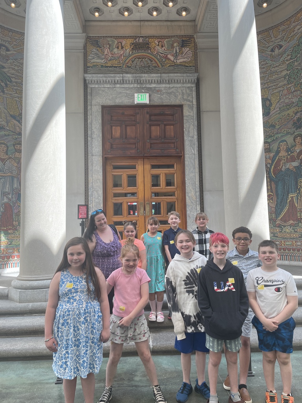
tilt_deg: +5.8
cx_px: 151
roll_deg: +1.3
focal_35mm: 26
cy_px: 202
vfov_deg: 67.3
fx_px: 302
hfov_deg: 53.1
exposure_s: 1/158
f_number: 1.6
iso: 32
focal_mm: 4.2
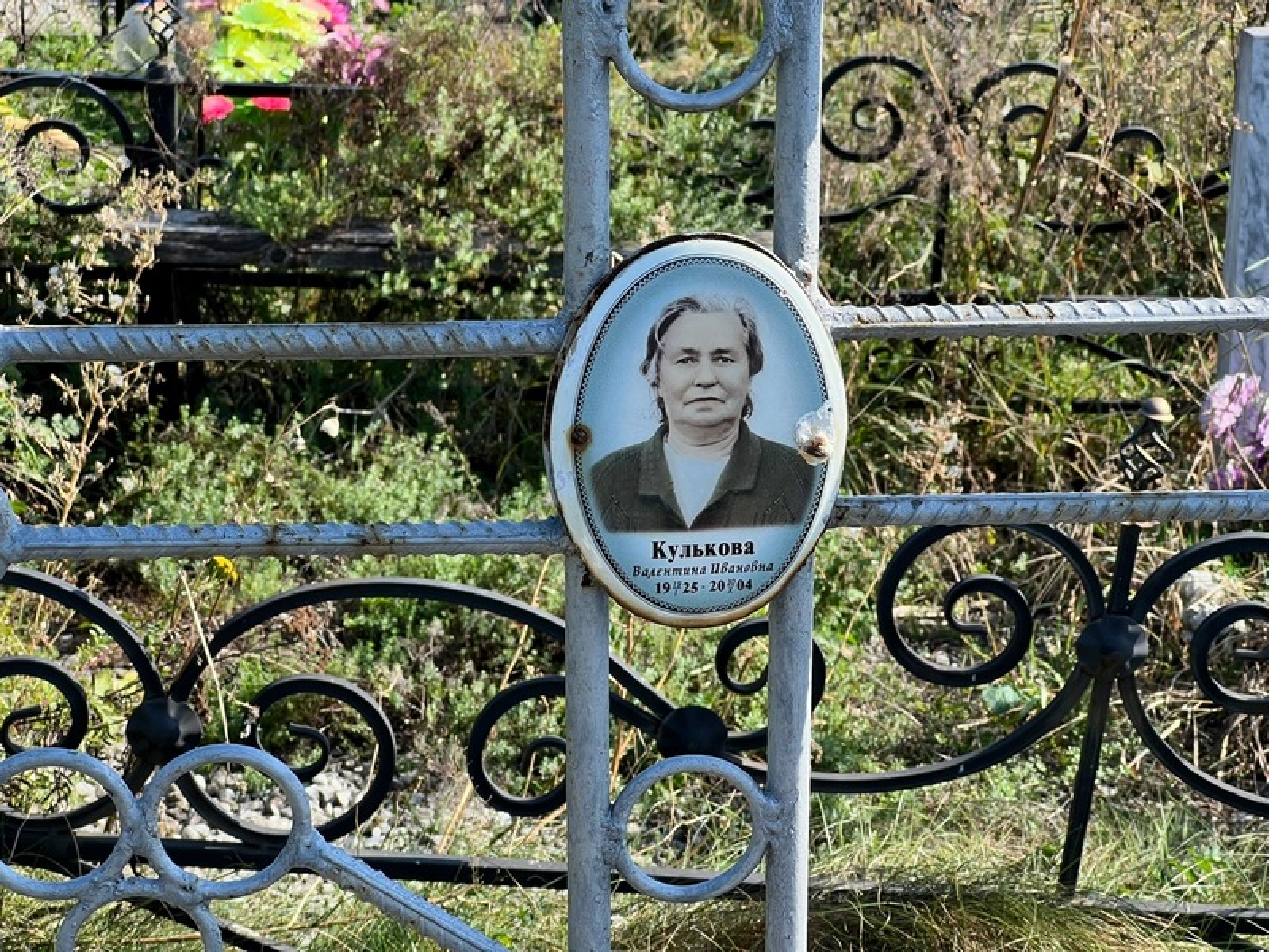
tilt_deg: -17.6
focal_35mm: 77
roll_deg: -2.2
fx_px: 2823
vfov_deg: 19.1
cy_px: 476
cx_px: 634
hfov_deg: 25.3
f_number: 2.8
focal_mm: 9
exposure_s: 1/294
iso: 32
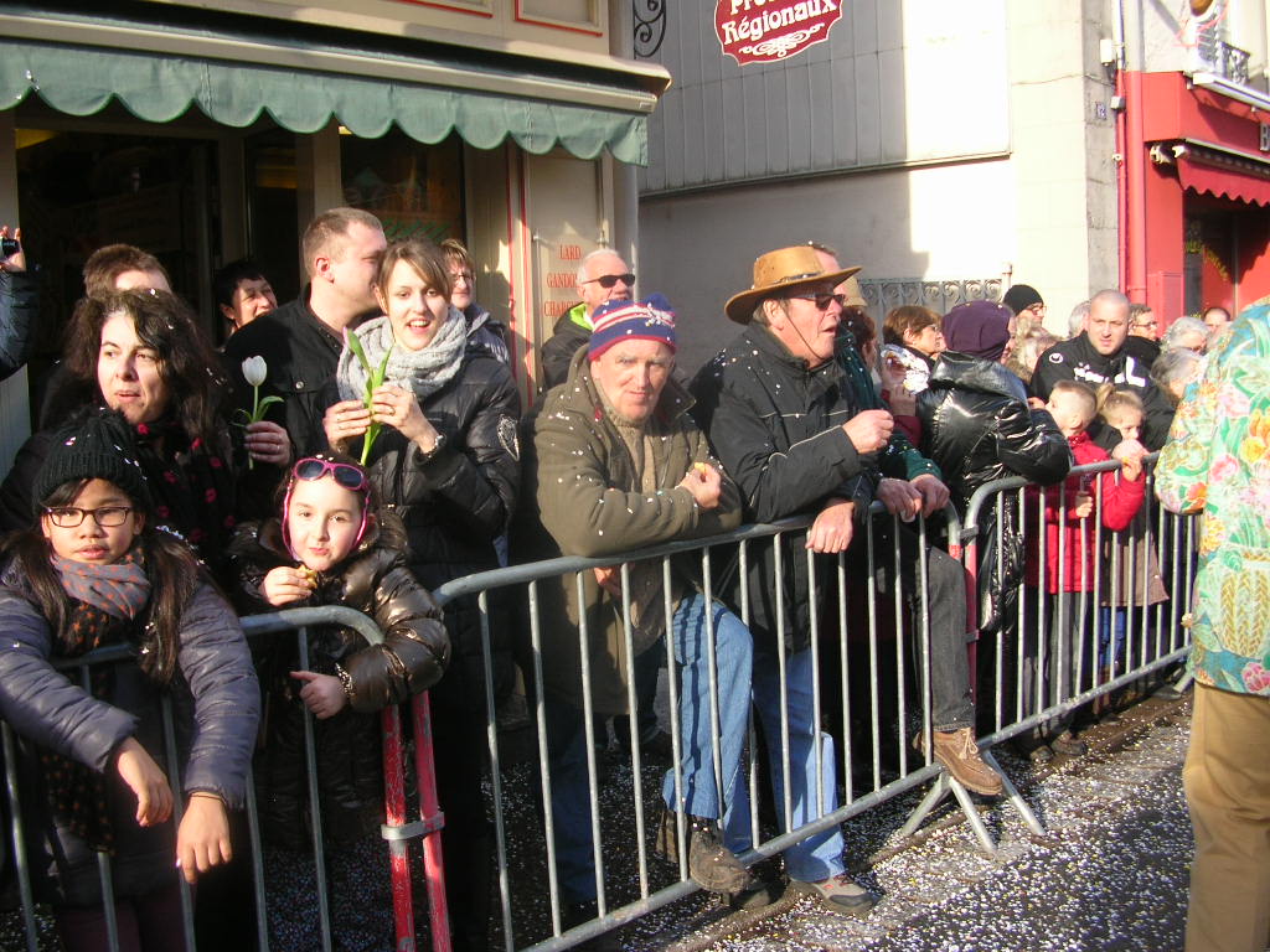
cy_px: 476
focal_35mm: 35
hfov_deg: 52.6
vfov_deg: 40.7
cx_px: 635
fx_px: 1284
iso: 50
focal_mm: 5.8
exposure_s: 1/260
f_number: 2.8
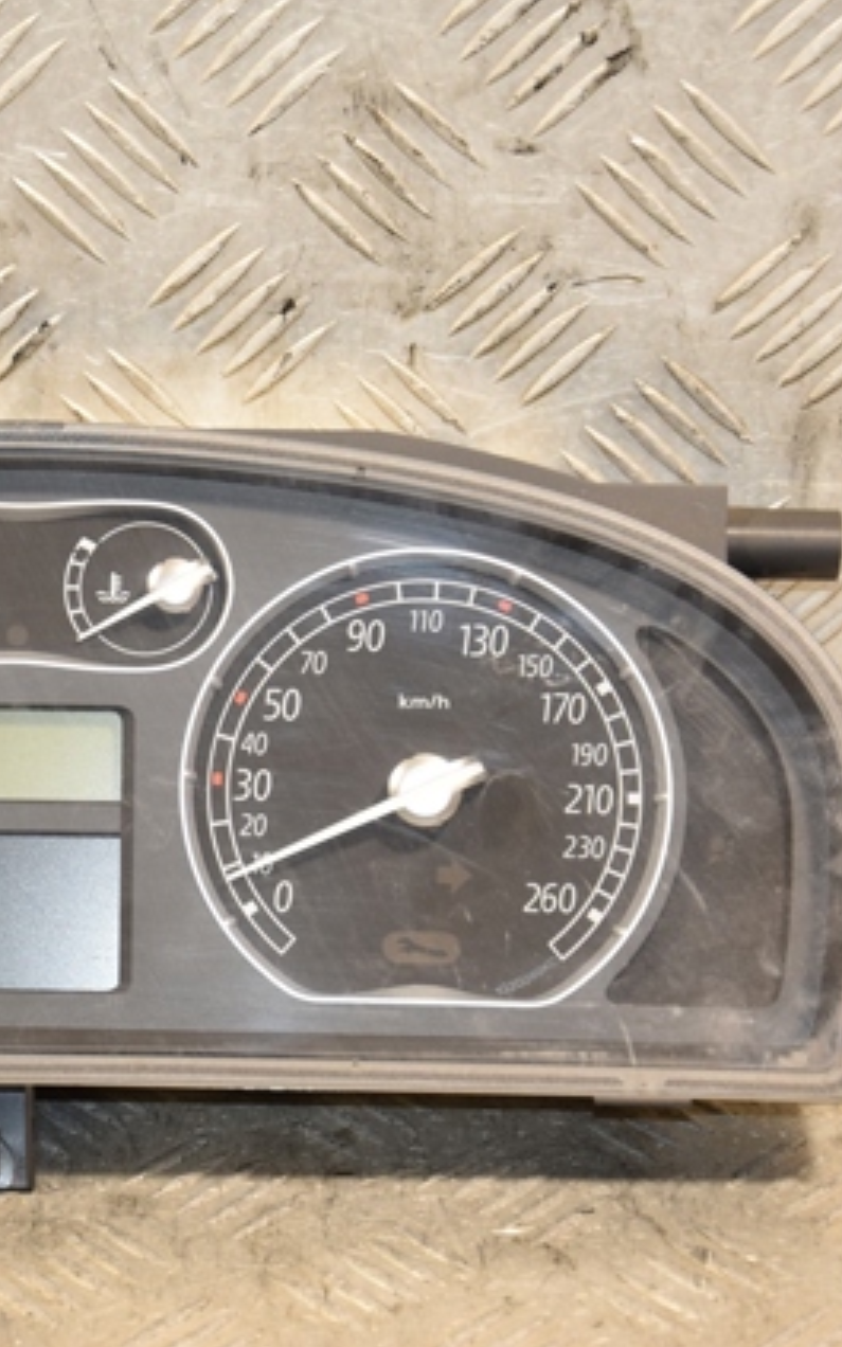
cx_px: 19
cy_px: 674
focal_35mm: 143
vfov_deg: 14.6
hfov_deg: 9.1
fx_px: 5250
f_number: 5.3
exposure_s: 1/100
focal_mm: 62
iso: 800
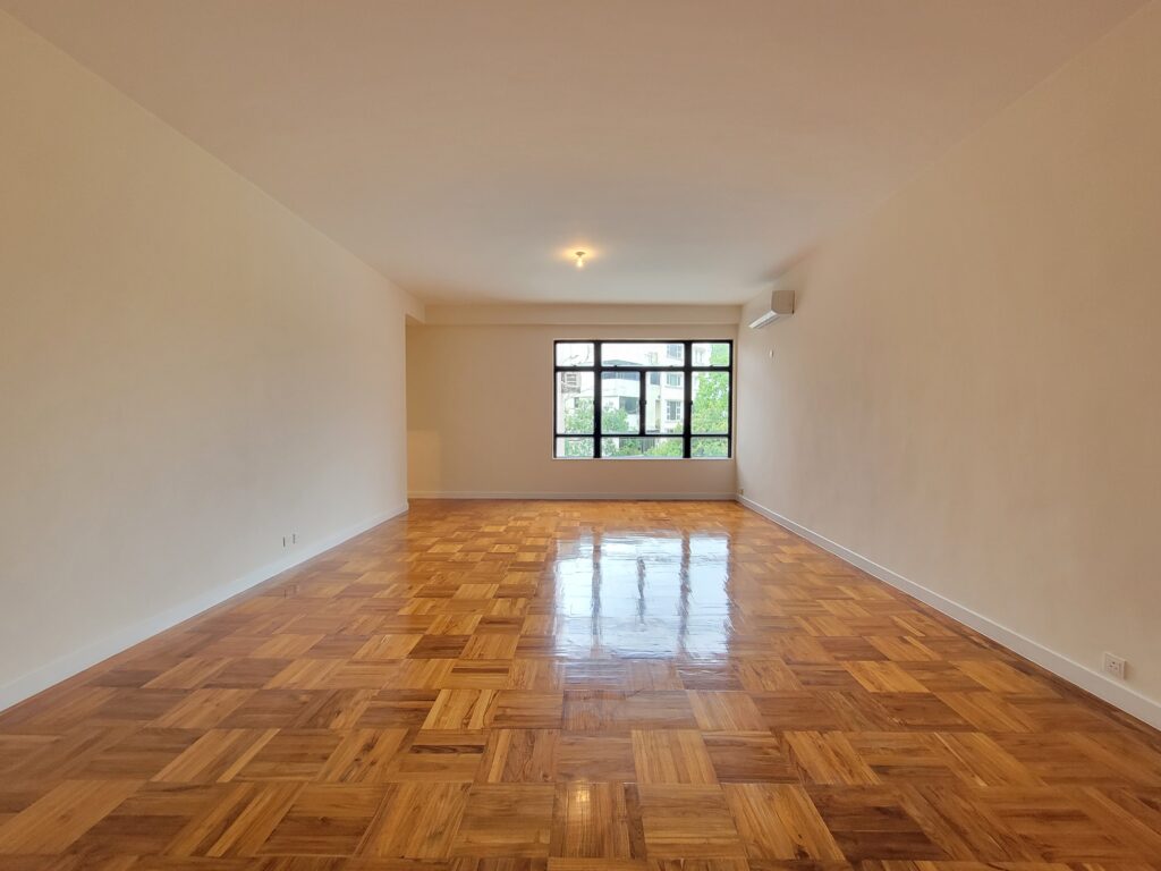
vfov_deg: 89.9
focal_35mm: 13
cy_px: 436
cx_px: 580
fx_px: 436
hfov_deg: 106.2
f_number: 2.2
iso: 320
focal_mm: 2.2
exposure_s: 1/50
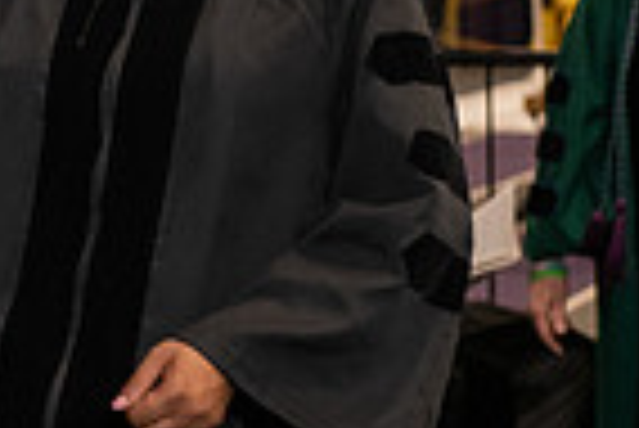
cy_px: -83
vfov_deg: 4.8
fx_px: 5082
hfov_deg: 7.1
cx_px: -189
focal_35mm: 286
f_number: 5
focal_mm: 70
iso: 2000
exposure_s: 1/125
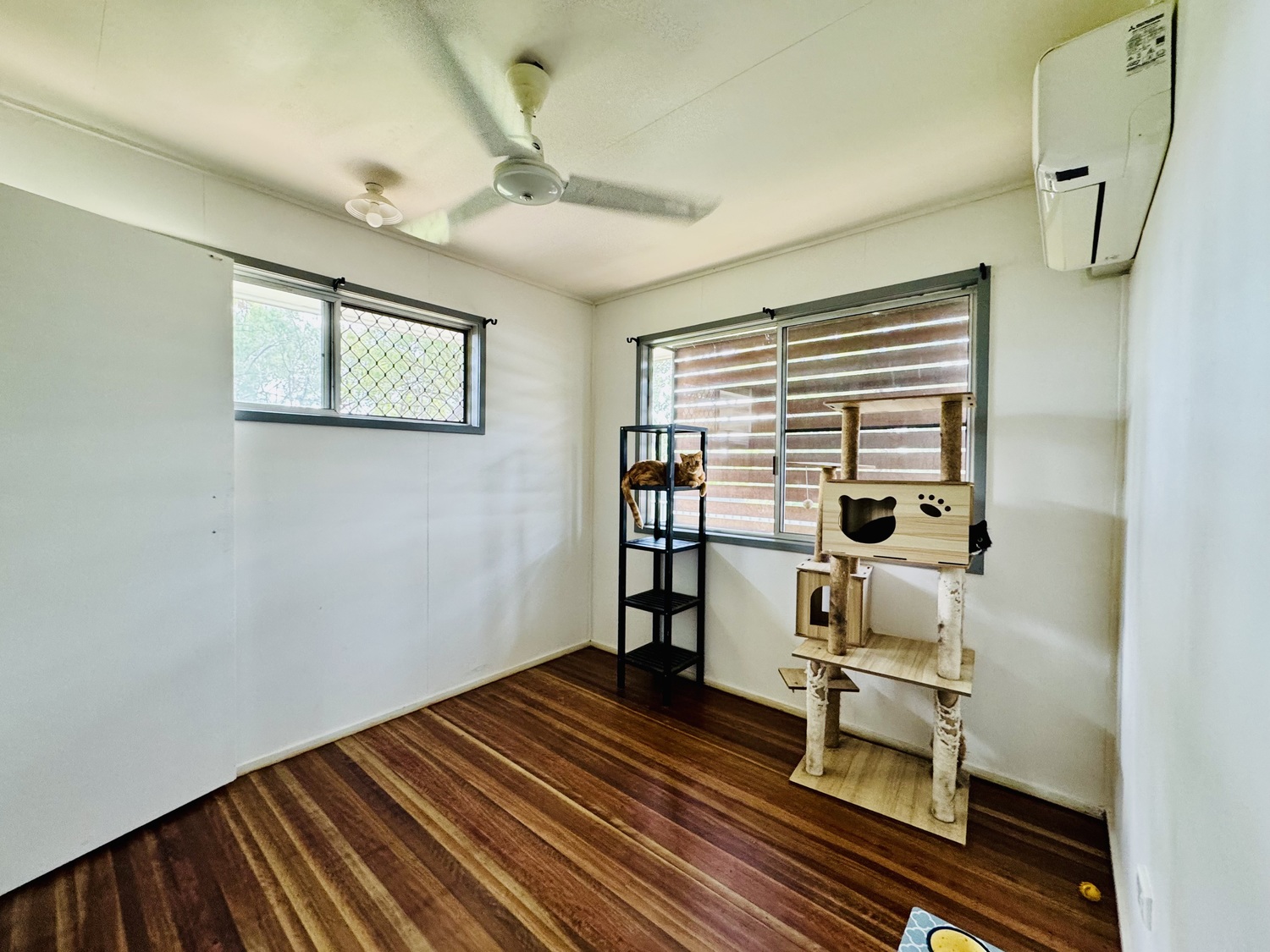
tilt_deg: -1.7
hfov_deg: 102.1
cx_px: 635
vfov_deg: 85.7
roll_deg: +1.9
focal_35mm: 14
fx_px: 514
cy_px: 476
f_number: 2.2
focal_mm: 2.22
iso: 250
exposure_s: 1/100
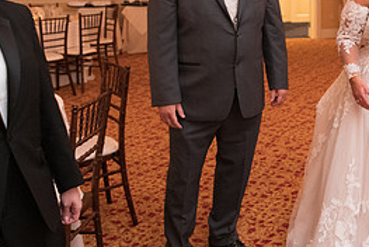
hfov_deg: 35.2
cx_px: 312
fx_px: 554
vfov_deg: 24.6
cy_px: 41
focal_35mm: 54
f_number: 2.8
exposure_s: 1/100
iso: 3200
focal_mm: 24
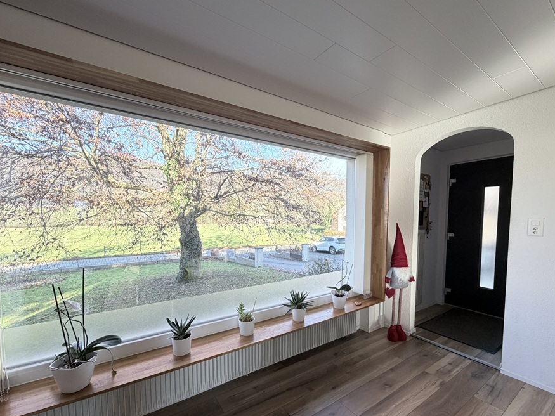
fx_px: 256
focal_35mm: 16
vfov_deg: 77.8
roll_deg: +0.0
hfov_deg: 94.4
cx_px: 292
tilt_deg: -3.0
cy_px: 233
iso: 80
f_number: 2.2
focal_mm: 2.22
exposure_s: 1/121
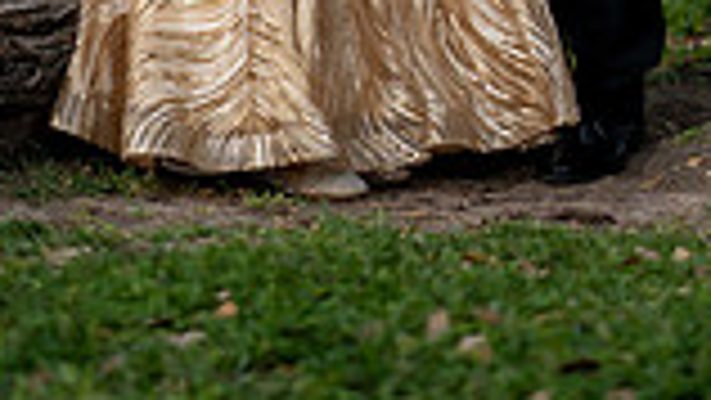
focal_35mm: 253
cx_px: 356
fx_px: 4771
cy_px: -396
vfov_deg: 4.7
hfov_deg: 8.5
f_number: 2.2
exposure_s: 1/2000
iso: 200
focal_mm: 85
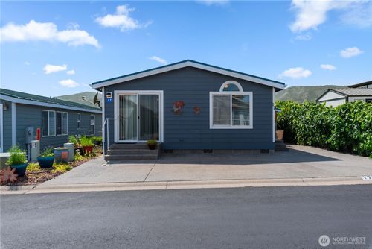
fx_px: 238
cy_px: 124
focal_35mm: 23
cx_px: 186
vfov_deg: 55.2
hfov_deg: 76.1
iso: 100
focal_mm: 23
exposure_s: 1/320
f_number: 8
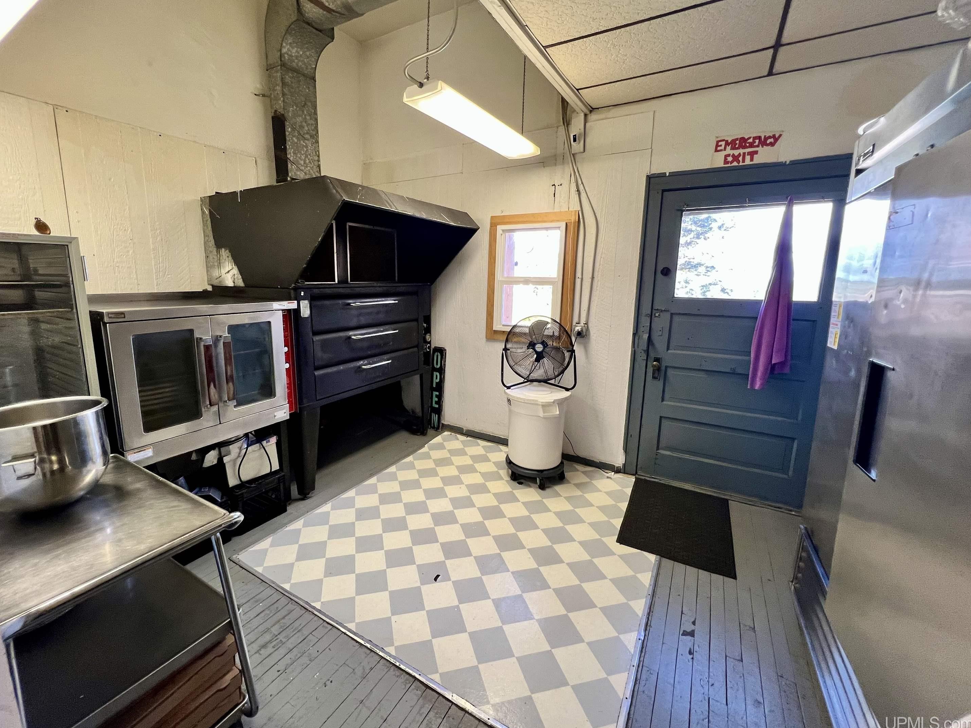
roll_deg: -1.1
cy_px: 348
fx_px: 393
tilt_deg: -10.4
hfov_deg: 102.0
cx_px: 457
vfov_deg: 85.6
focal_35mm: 14
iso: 160
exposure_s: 1/60
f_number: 1.8
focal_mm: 1.57
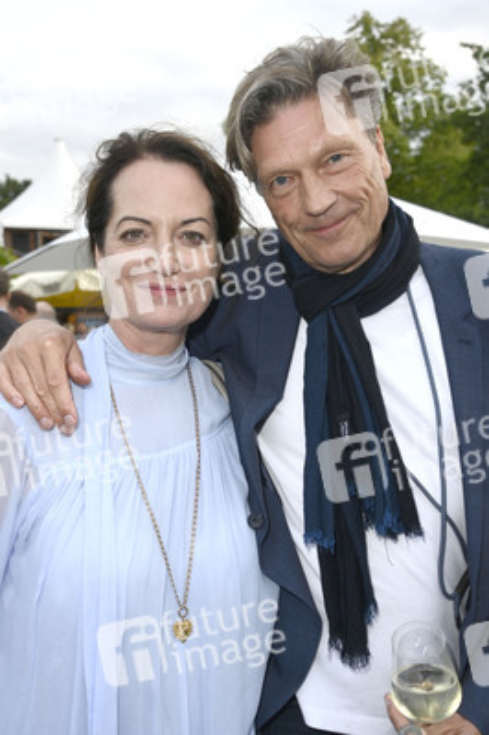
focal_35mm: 42
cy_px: 368
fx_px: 857
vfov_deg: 46.4
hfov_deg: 31.8
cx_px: 244
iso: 400
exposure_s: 1/250
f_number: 5.6
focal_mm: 42
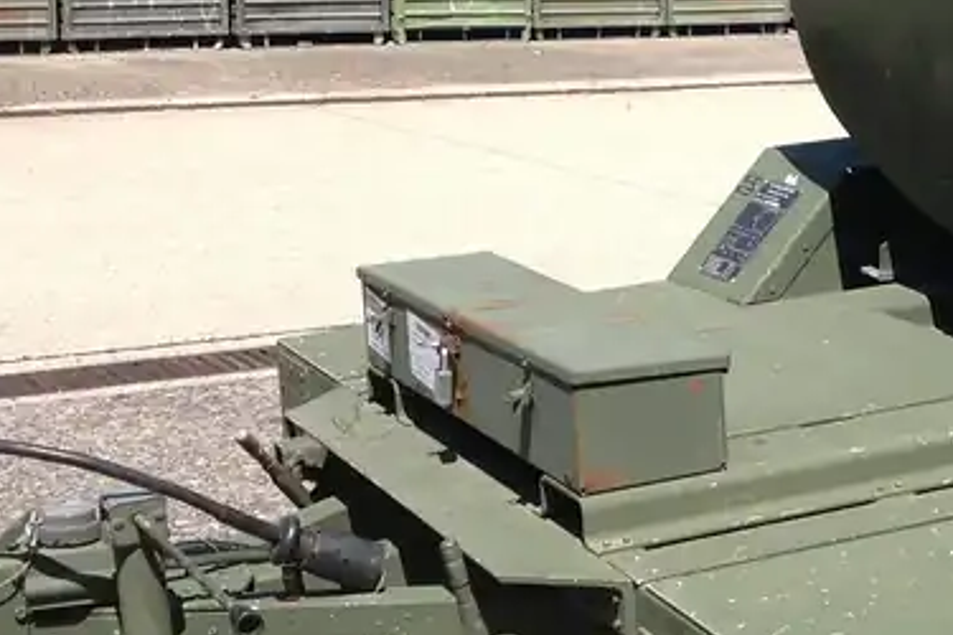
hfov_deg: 20.4
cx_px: 940
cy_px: 206
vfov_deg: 14.1
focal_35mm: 97
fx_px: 2568
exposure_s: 1/1209
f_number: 2.4
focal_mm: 4.28
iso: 50
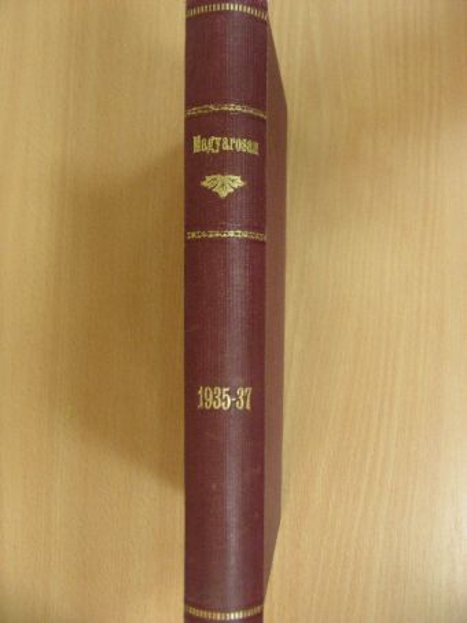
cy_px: 312
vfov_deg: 49.0
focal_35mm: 38
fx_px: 683
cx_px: 234
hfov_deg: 37.7
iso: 200
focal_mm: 6.3
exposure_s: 1/13.2
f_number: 3.5
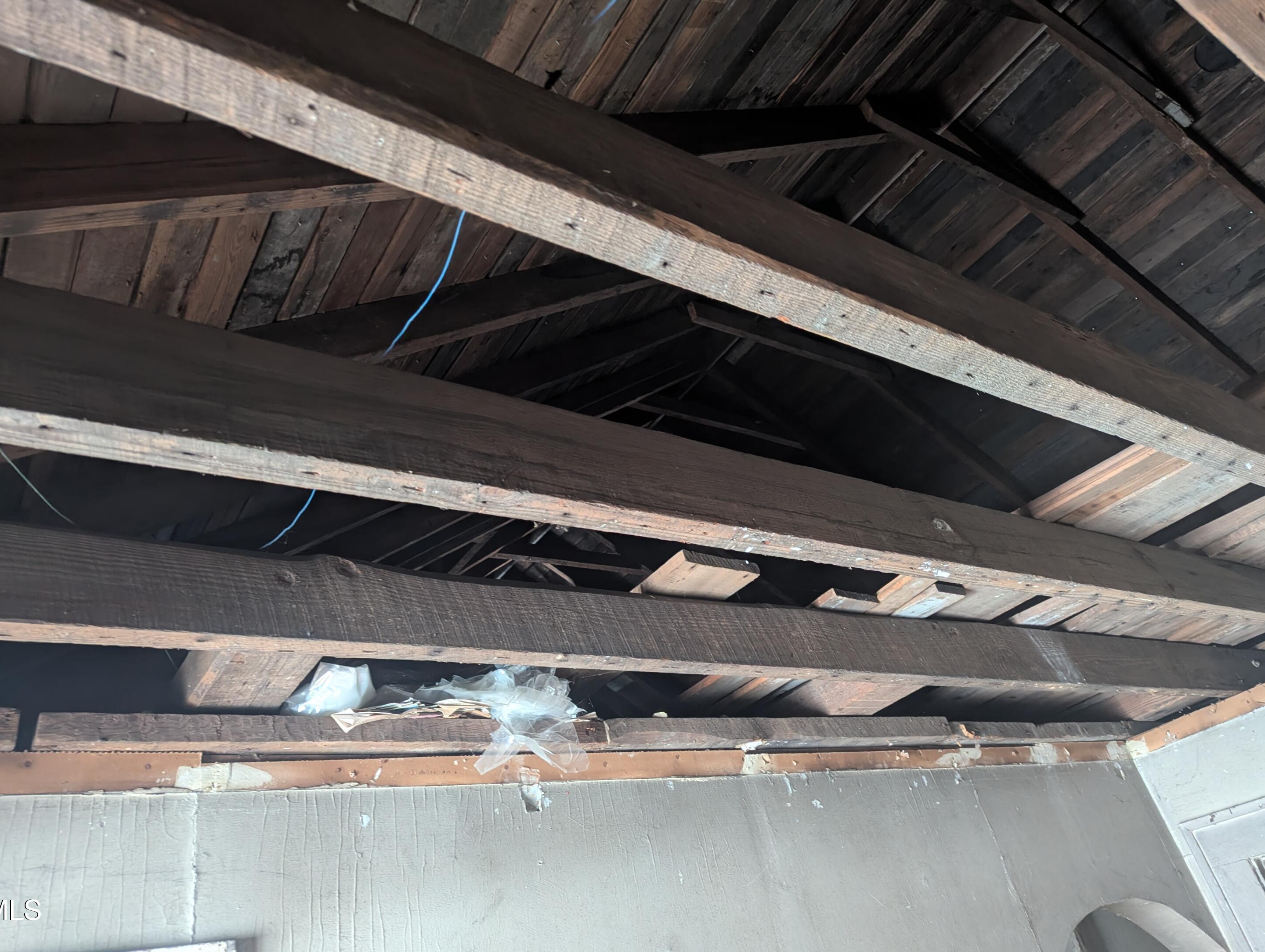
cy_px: 460
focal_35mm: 25
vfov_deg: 55.0
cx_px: 622
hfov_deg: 69.3
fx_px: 915
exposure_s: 1/28.3
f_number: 1.85
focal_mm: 6.81
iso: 1356
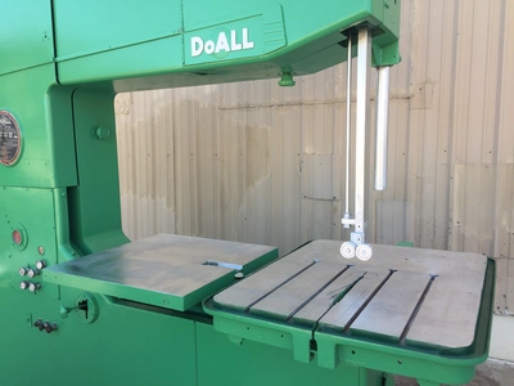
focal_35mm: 29
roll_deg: -0.6
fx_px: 431
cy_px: 193
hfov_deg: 61.7
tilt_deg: -6.6
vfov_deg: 48.2
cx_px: 257
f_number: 2.2
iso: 32
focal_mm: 4.15
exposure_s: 1/384
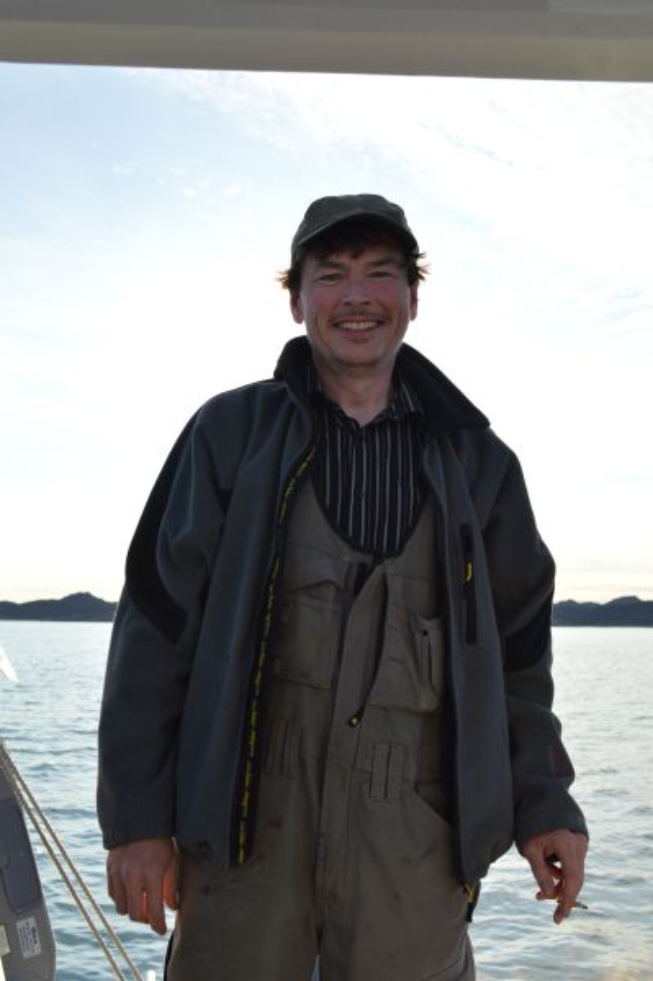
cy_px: 490
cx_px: 326
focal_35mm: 36
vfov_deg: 53.2
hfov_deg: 36.8
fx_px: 981
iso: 100
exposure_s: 1/200
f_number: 7.1
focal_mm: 24
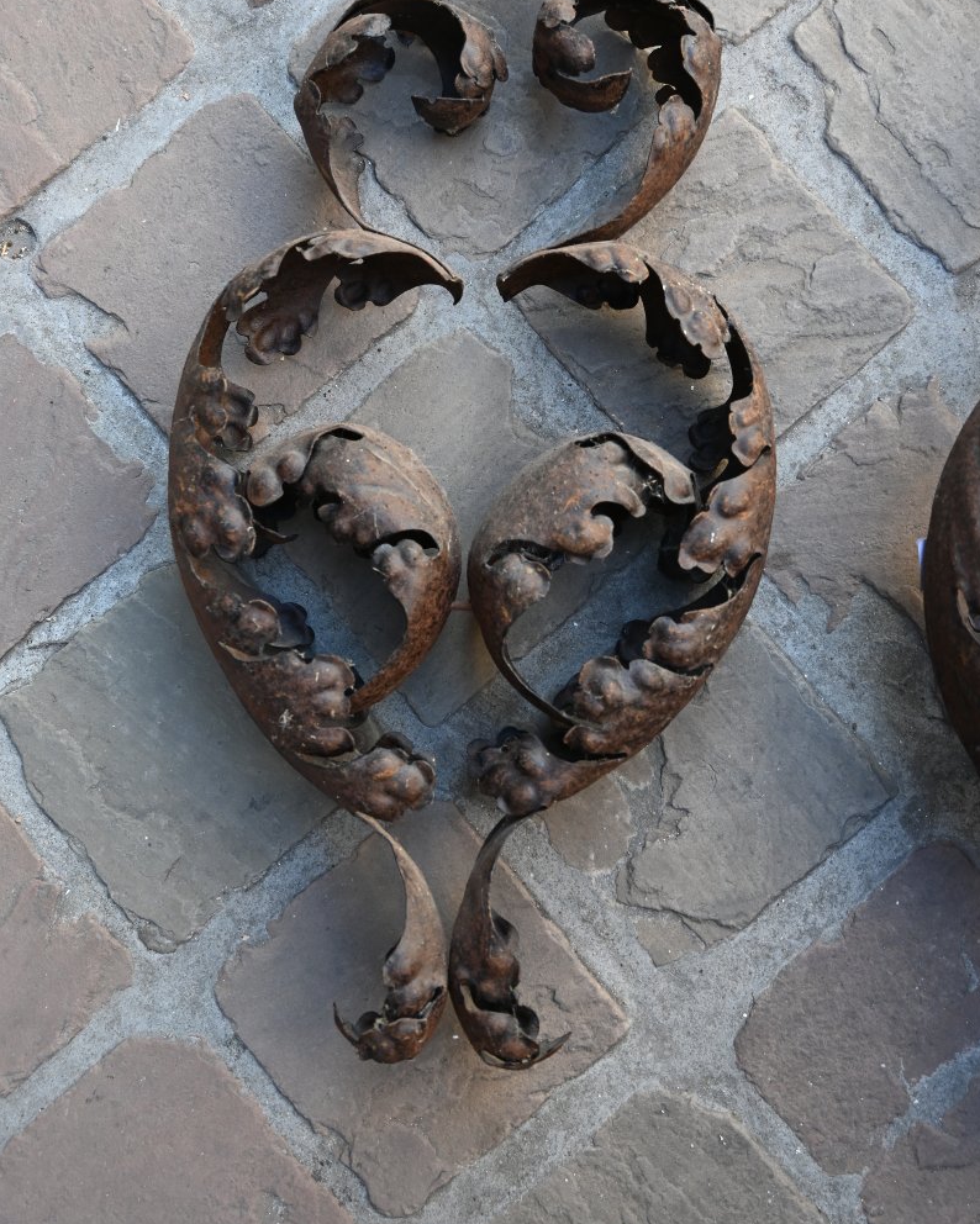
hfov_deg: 35.2
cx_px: 491
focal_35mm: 43
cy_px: 495
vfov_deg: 43.1
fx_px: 1543
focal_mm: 25
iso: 400
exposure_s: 1/250
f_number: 4
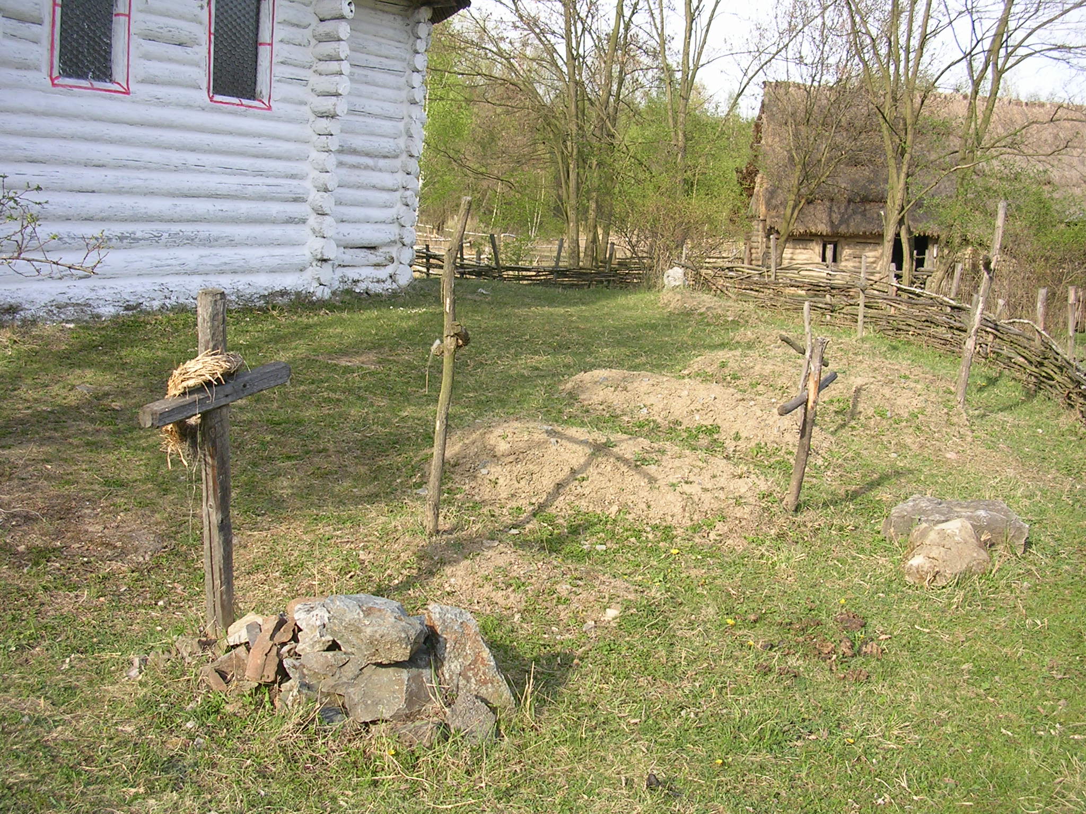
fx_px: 1192
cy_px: 407
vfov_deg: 37.7
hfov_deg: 49.0
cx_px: 543
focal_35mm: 38
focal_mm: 5.8
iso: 50
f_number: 2.8
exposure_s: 1/333
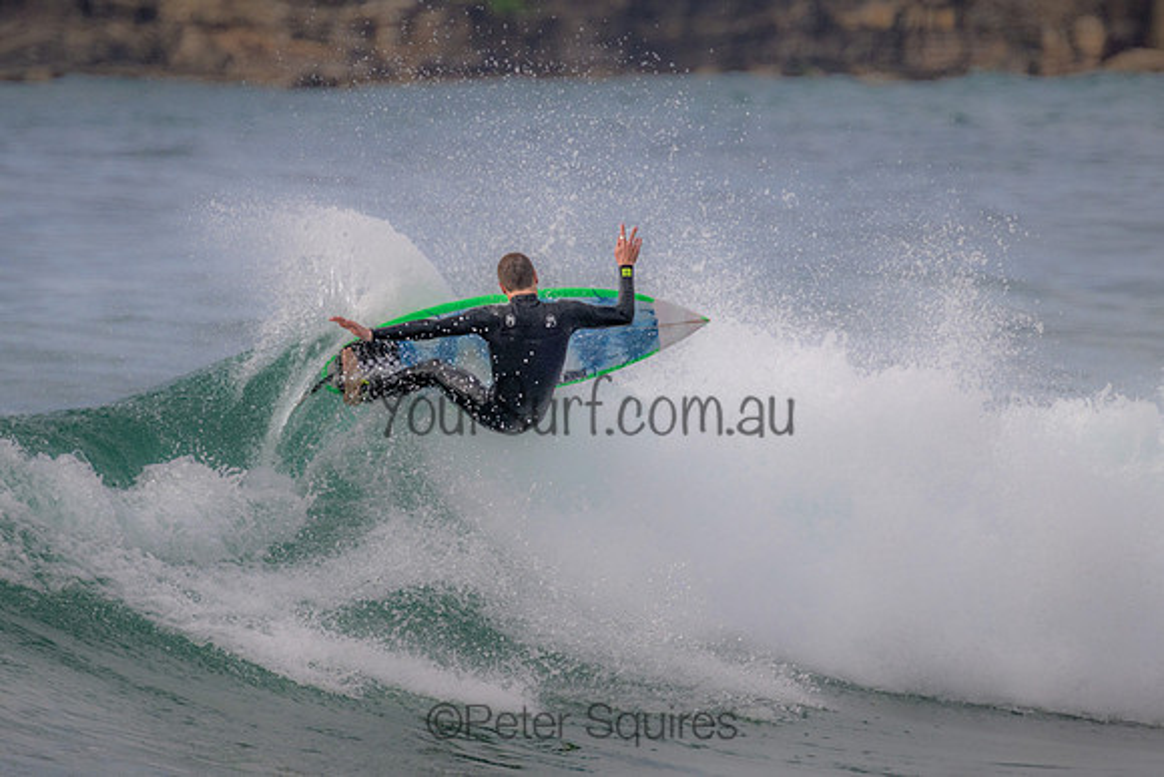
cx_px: 571
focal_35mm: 921
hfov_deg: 2.2
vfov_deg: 1.5
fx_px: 29782
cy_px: 359
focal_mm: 800
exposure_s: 1/2000
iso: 1250
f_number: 11
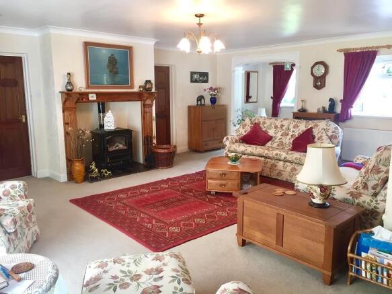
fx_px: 328
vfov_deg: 48.2
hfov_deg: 61.7
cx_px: 196
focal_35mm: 29
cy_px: 147
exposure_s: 1/33
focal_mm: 4.15
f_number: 2.2
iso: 80
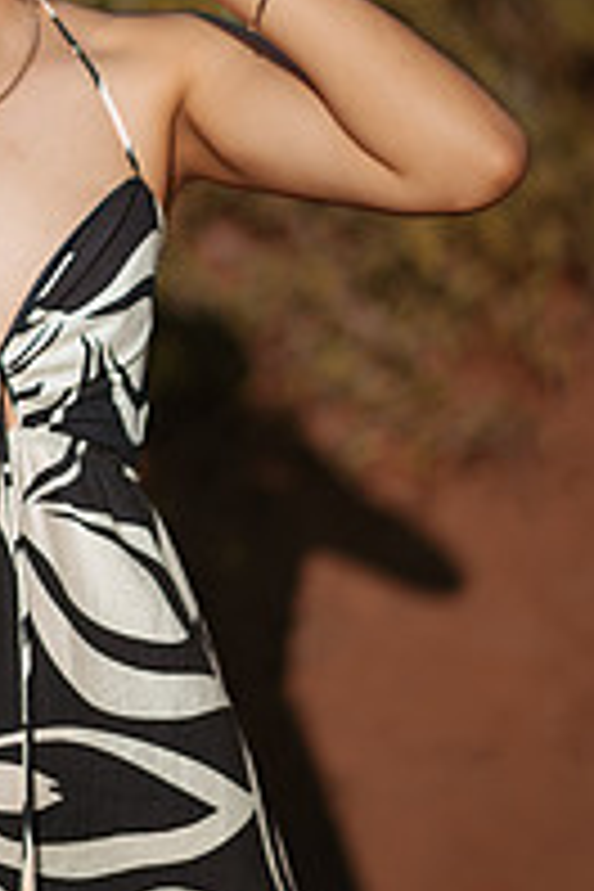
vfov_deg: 15.3
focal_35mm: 132
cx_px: -4
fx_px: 3267
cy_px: 68
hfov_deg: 10.3
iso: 50
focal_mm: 58
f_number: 1.4
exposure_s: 1/8000
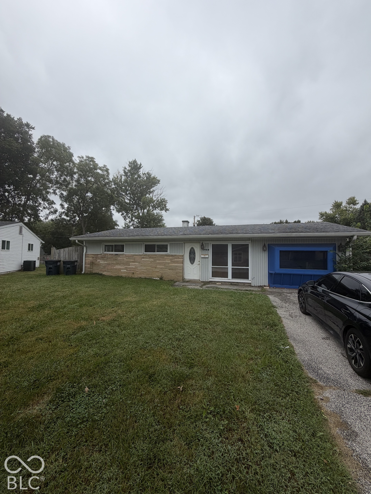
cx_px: 186
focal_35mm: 14
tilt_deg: +3.0
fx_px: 200
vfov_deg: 102.1
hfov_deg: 85.7
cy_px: 247
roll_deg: -1.3
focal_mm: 2.22
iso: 25
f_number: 2.2
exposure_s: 1/770
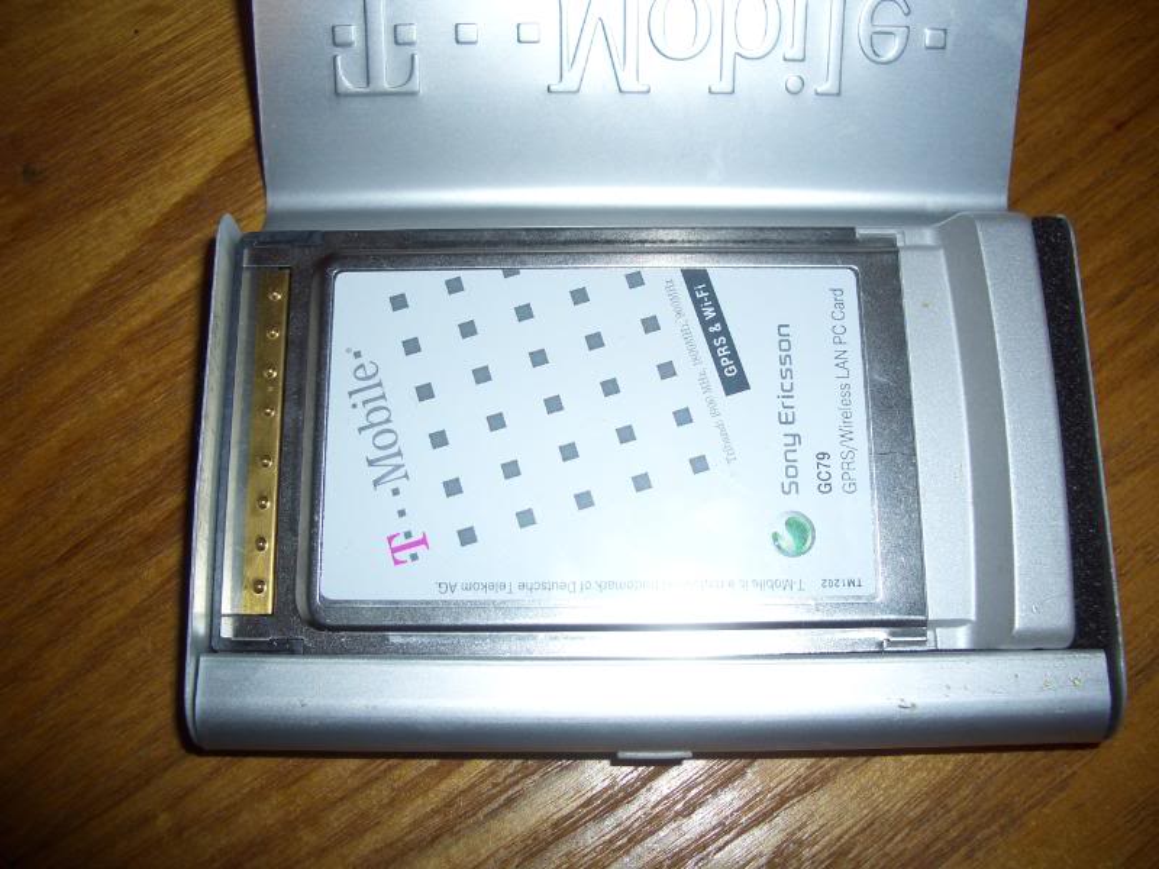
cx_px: 580
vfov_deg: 40.7
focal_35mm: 35
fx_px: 1172
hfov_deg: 52.6
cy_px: 434
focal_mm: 5.8
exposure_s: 1/60
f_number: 2.6
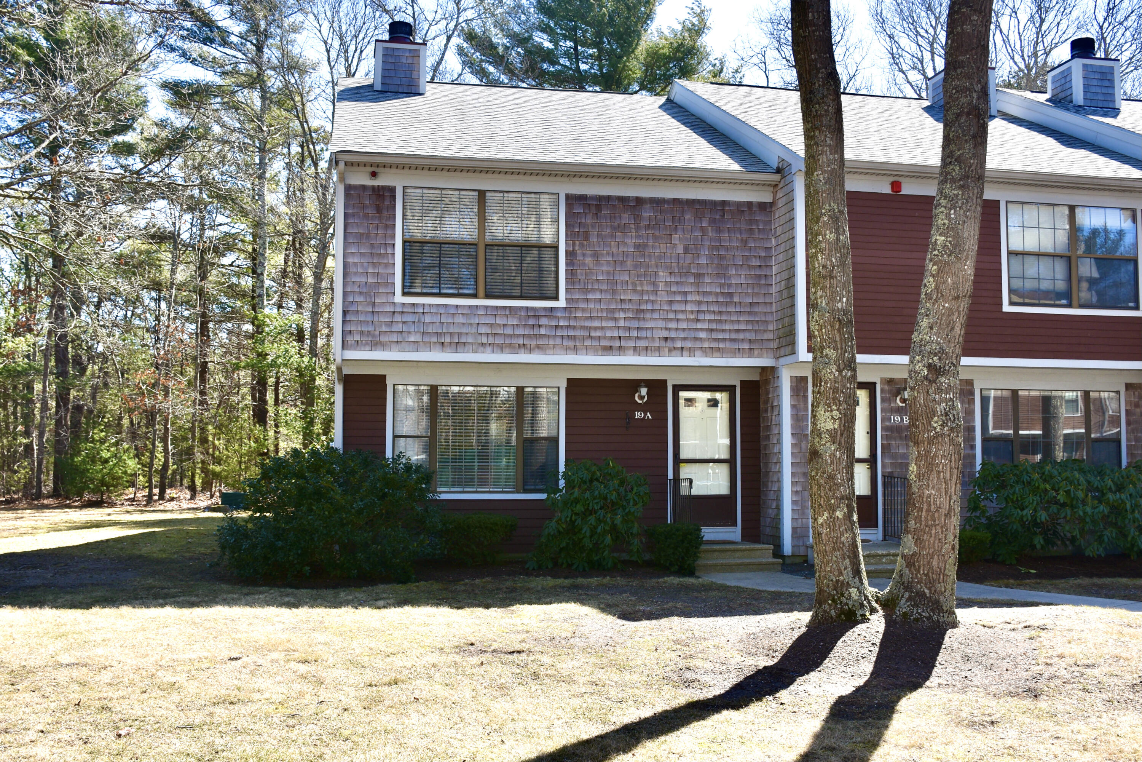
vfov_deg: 43.6
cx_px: 571
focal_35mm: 30
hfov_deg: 61.9
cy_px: 381
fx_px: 952
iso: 100
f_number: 5
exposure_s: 1/250
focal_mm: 20
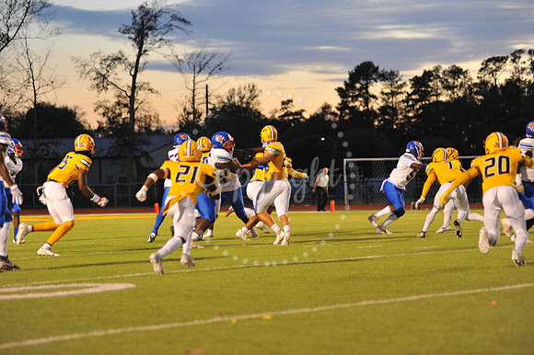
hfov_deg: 18.3
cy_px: 178
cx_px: 267
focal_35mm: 112
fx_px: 1660
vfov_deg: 12.2
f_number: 3.2
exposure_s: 1/250
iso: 1600
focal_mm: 112
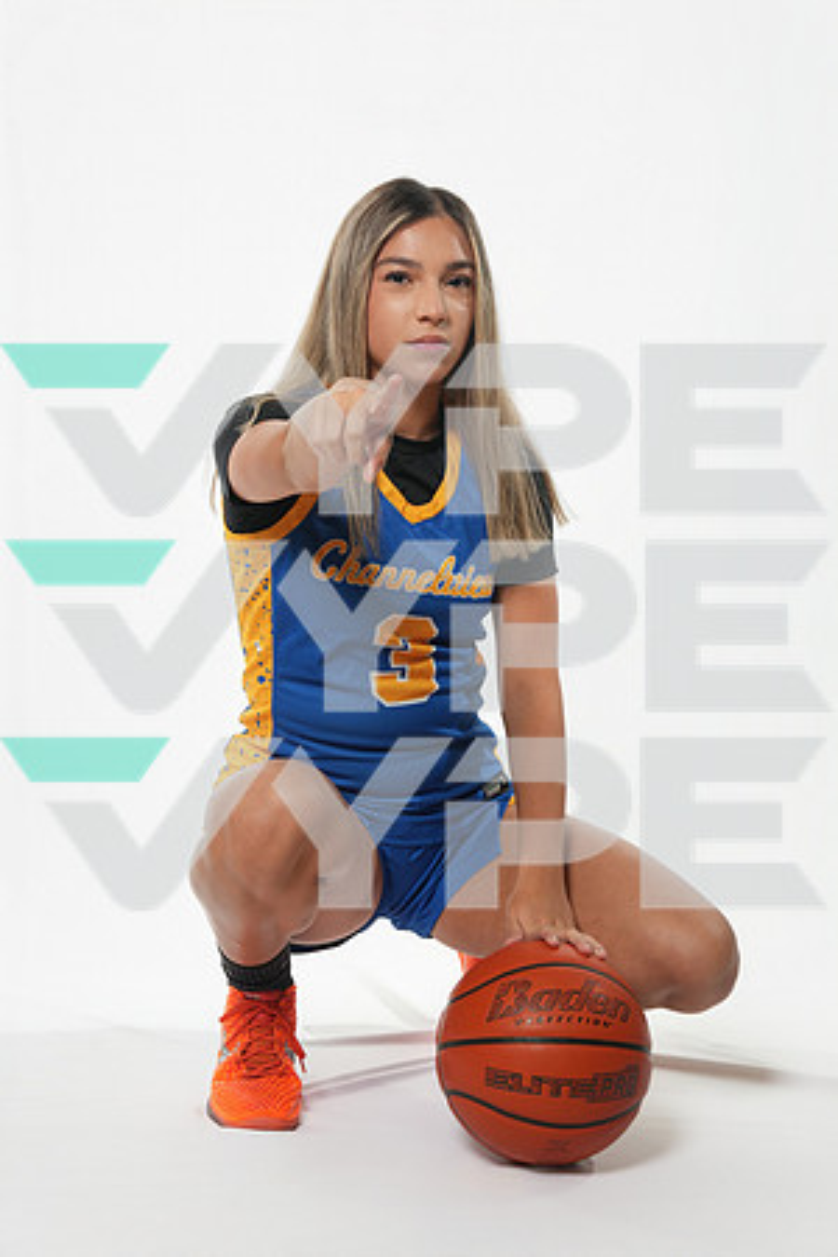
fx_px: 2329
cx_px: 419
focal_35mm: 67
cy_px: 628
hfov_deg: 20.4
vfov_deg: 30.2
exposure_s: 1/125
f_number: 7.1
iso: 500
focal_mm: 66.7
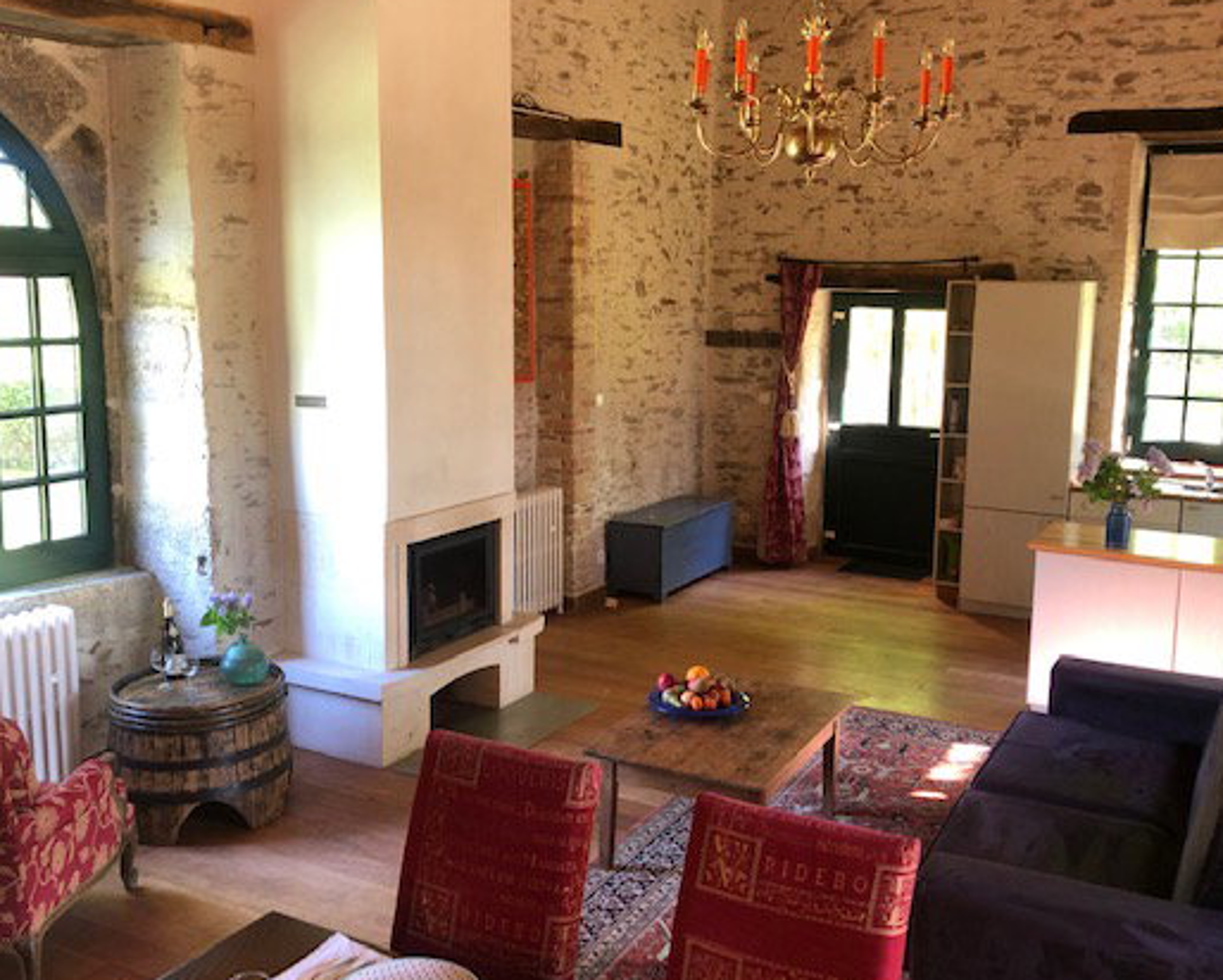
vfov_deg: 43.4
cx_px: 645
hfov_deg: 52.8
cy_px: 464
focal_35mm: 34
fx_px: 1232
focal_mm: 3.99
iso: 50
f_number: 1.8
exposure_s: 1/17
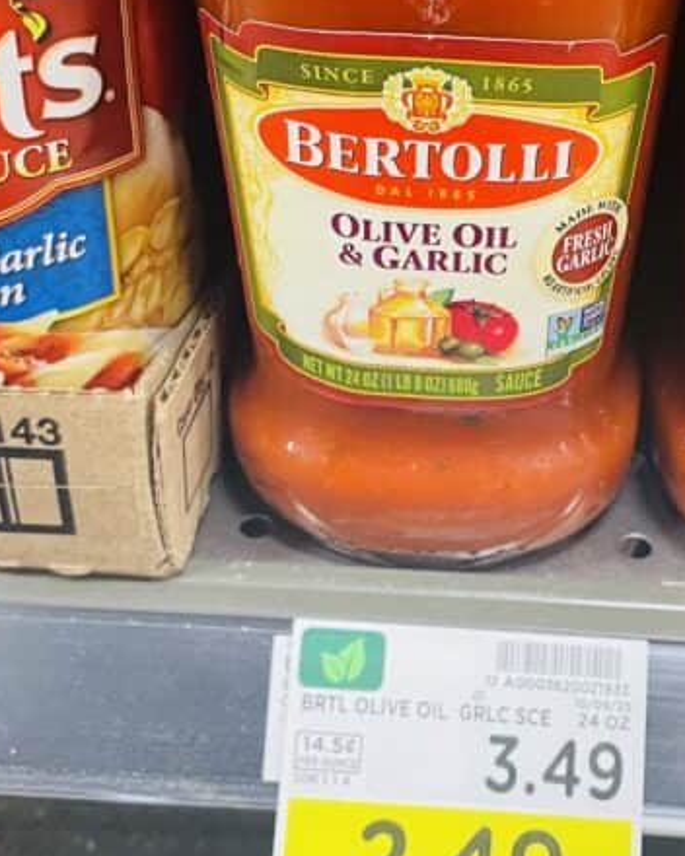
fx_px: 1495
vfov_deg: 31.9
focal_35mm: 59
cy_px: 348
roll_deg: +1.2
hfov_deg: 25.6
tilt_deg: -37.4
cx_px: 475
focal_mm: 4.2
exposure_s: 1/60
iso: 400
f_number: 1.6
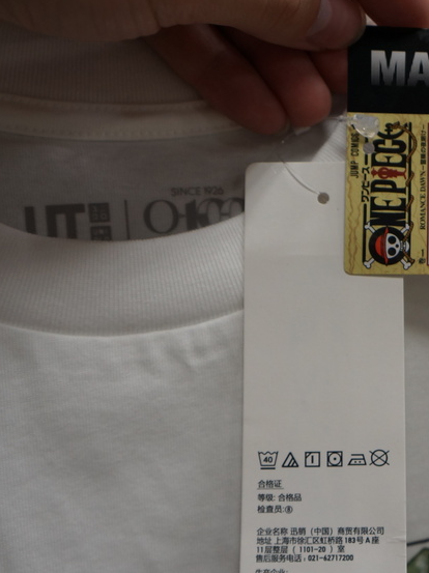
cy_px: 331
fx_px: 1208
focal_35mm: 73
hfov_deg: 19.8
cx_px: 382
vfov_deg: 26.7
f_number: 4
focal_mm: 28
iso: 400
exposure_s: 1/60
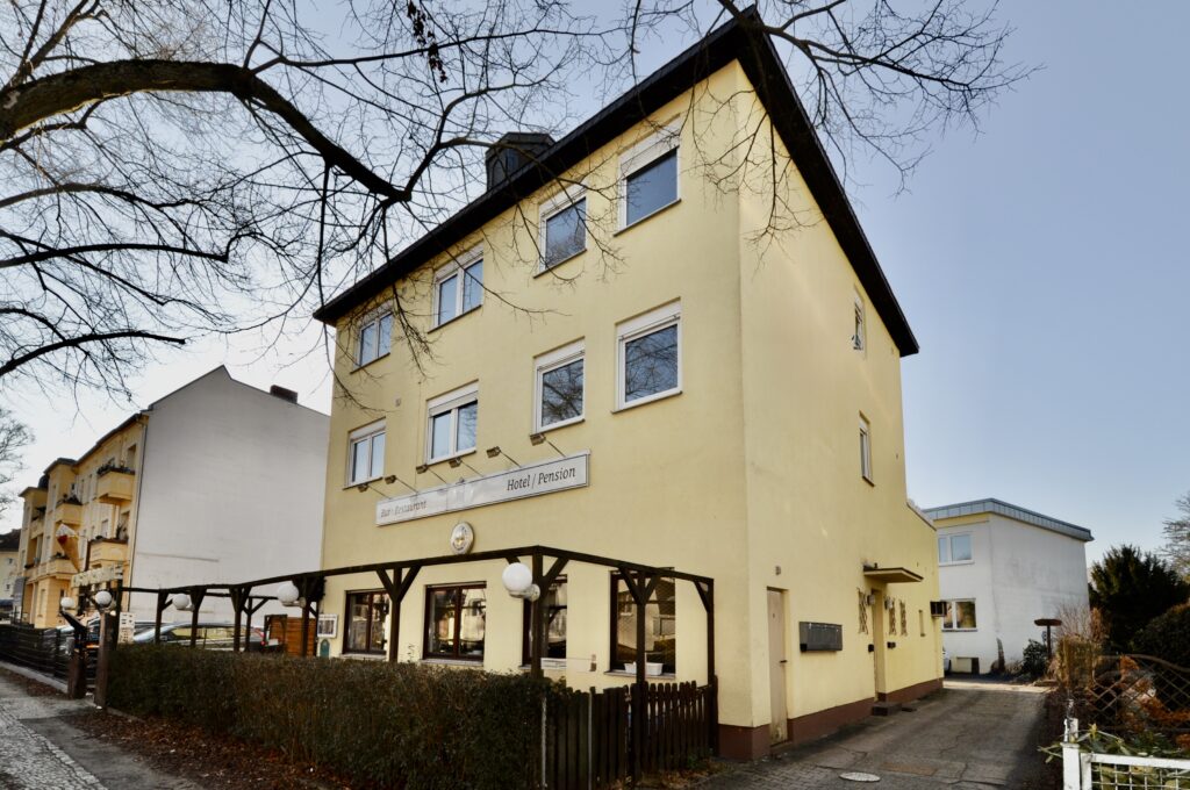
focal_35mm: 15
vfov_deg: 77.2
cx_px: 595
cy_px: 395
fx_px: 495
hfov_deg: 100.5
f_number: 9
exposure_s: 1/200
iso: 200
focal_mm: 10
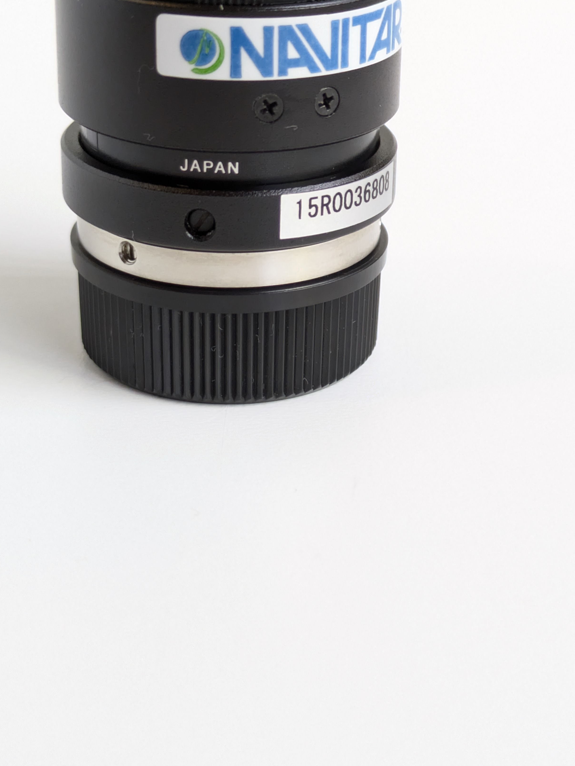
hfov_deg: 20.2
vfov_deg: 26.6
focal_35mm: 73
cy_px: 330
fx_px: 1615
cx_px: 340
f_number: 1.89
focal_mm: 5.43
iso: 383
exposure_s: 1/100
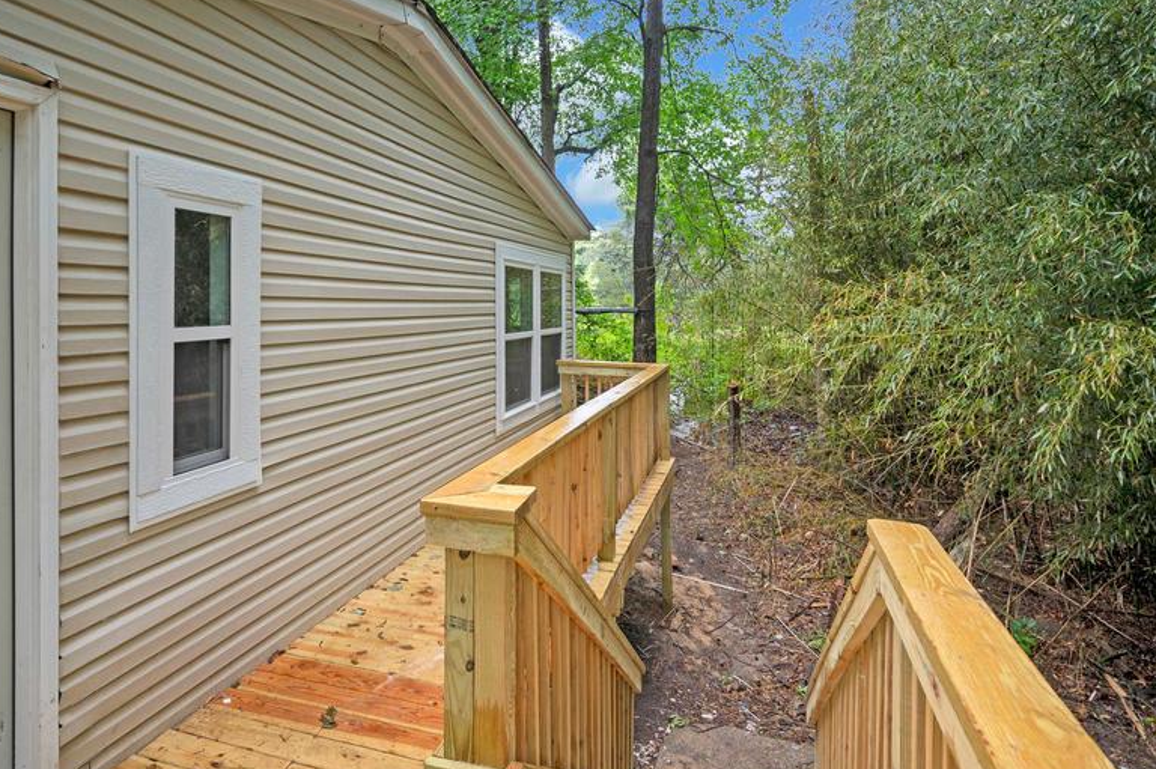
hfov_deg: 83.6
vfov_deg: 61.8
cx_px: 507
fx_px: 642
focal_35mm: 20
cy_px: 357
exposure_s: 1/160
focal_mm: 15
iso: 400
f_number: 4
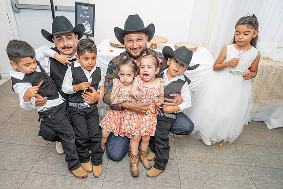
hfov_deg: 69.2
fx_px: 204
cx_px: 130
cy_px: 102
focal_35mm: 26
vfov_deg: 49.5
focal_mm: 24
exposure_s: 1/160
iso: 800
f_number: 3.2
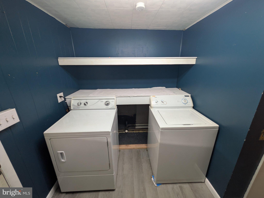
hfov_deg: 102.1
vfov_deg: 85.7
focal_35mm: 14
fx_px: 107
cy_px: 99
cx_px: 132
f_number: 2.2
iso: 69
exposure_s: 1/30
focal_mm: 1.83
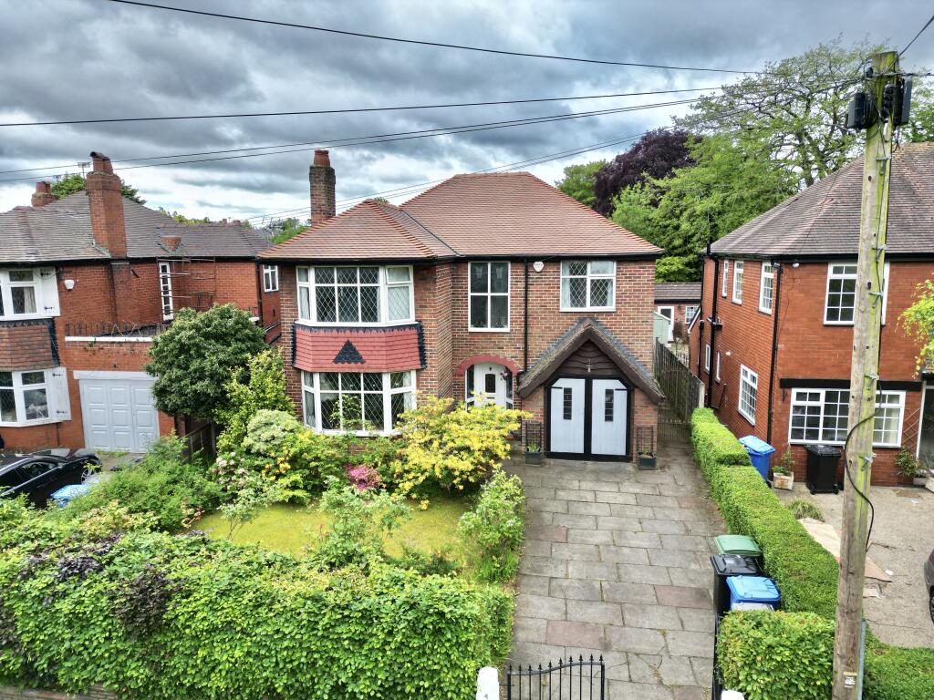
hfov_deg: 71.6
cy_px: 350
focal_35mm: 24
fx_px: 648
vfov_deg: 56.8
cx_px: 467
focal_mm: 6.72
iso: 100
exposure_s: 1/1500
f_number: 1.7
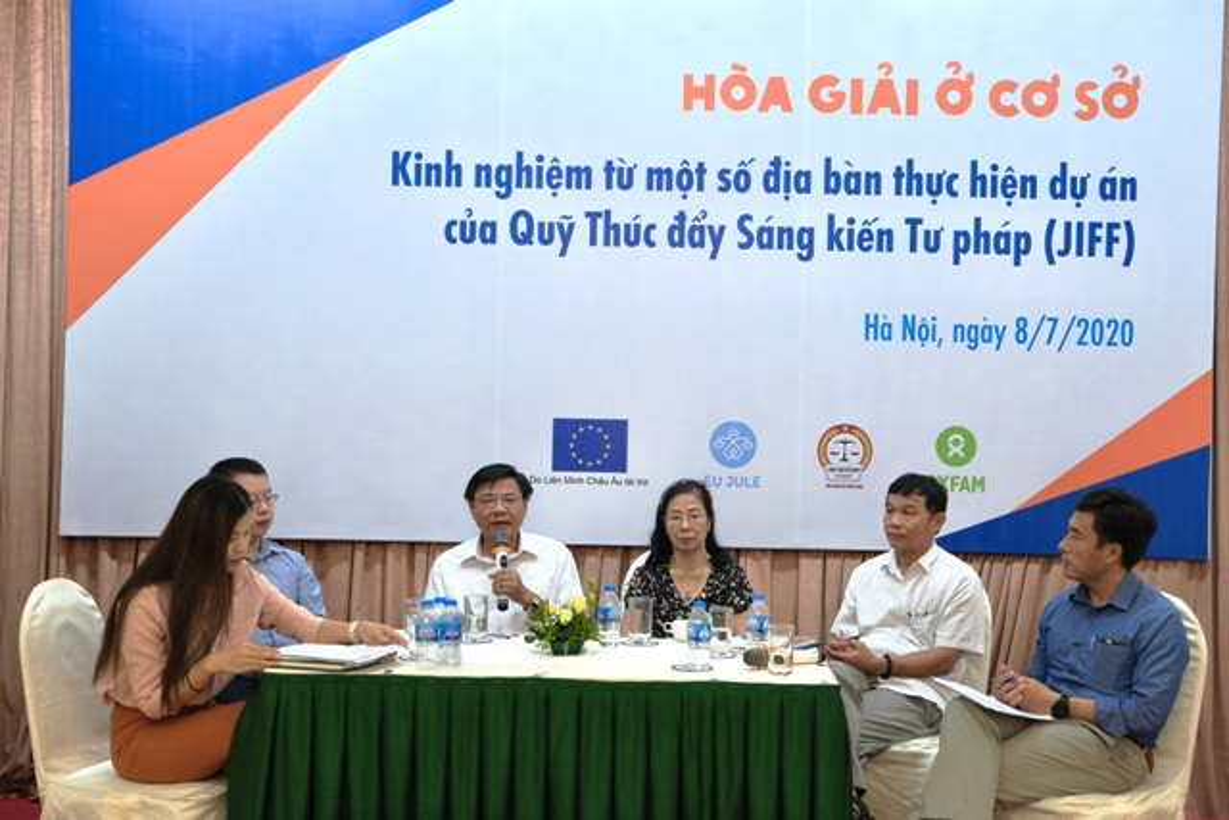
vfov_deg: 31.2
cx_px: 614
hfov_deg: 45.4
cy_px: 410
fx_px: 1468
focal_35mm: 43
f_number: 4
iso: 800
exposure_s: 1/60
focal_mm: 28.9
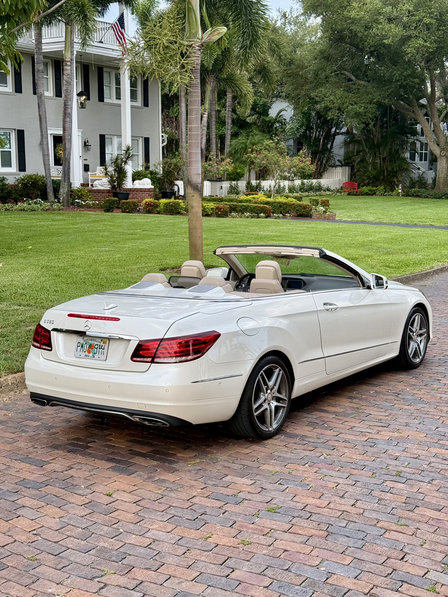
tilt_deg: -8.6
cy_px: 298
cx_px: 224
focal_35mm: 48
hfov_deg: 30.3
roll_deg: -0.4
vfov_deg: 39.7
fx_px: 828
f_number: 1.78
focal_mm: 6.76
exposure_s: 1/794
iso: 64
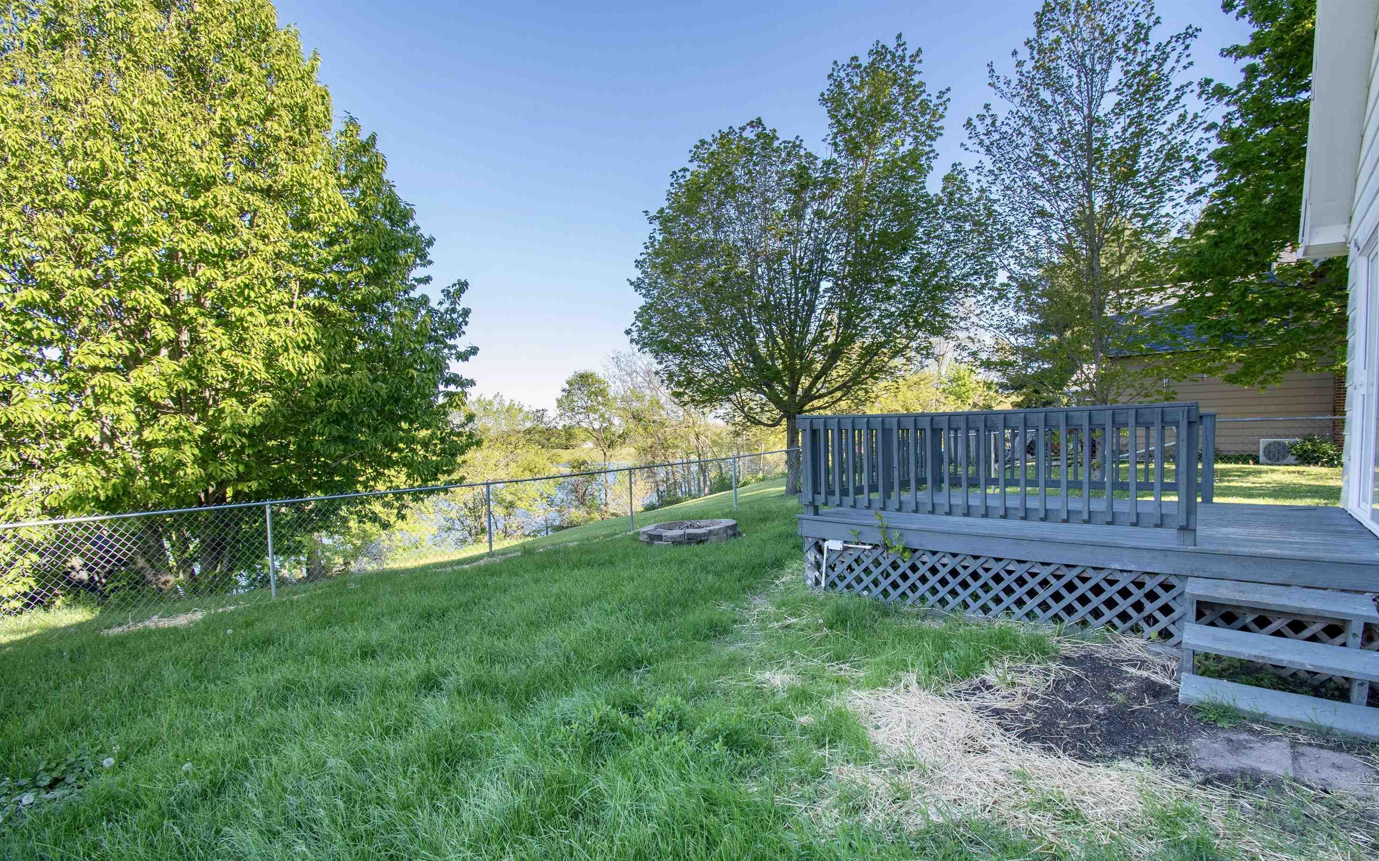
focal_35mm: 16
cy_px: 480
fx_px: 601
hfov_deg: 97.8
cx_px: 721
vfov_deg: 71.0
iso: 500
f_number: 8
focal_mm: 10
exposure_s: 1/250
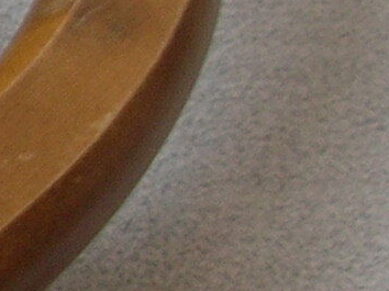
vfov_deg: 6.6
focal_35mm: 226
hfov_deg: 7.8
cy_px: 180
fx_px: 2538
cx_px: -688
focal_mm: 5.8
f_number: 2.8
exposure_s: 1/7.5
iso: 50
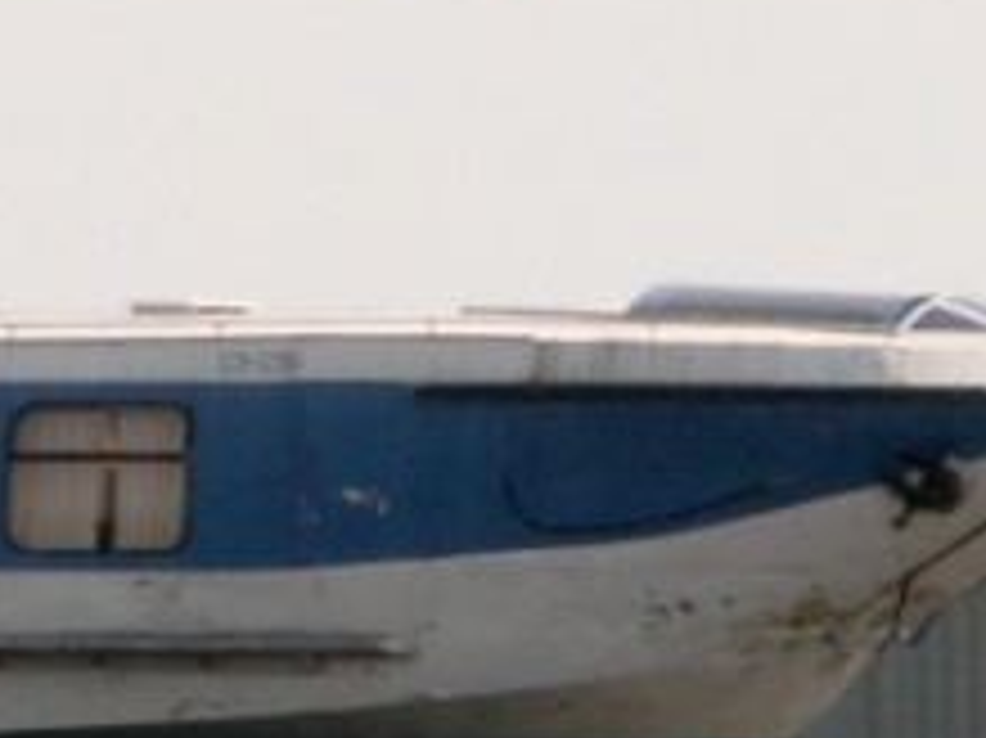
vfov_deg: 1.6
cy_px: 220
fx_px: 25792
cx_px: -810
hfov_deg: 2.2
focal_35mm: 906
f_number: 8
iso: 50
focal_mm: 31.68
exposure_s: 1/200
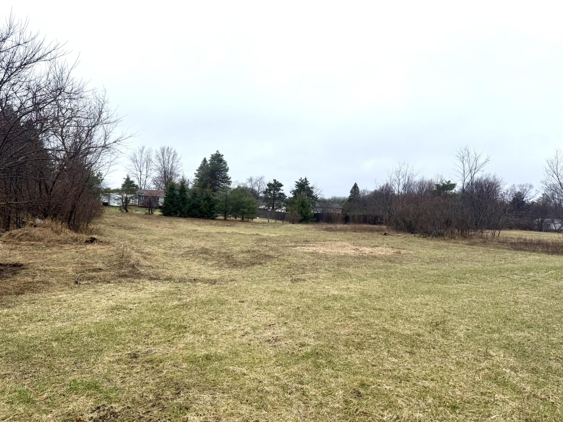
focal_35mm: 24
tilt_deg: +0.1
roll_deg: -2.7
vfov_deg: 56.8
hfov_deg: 71.6
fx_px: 390
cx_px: 282
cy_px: 211
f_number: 1.78
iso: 80
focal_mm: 6.76
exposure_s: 1/2000
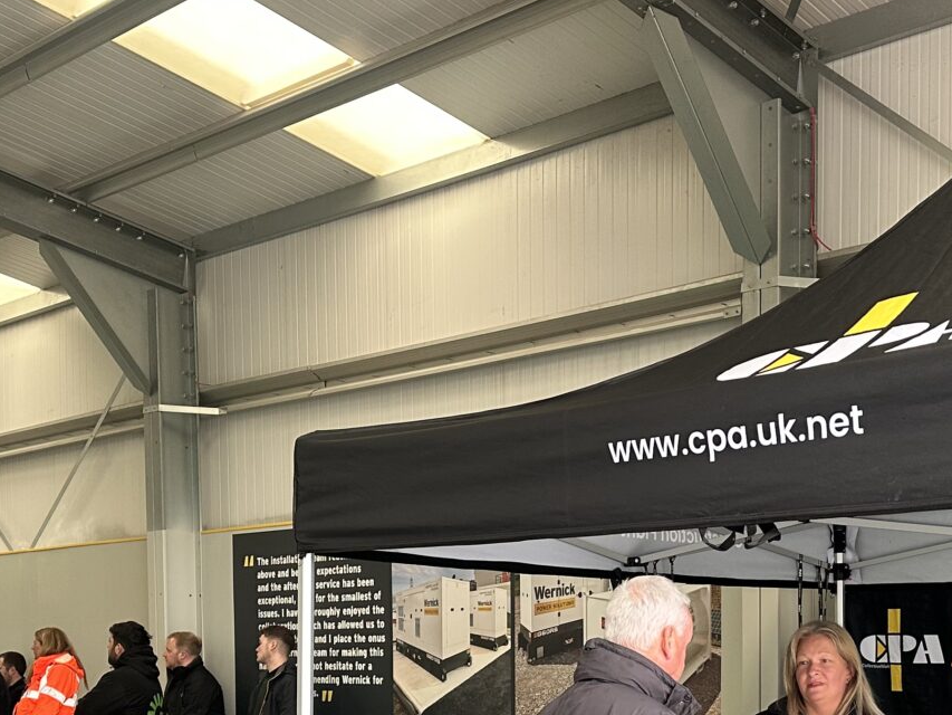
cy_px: 715
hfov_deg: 35.3
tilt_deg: -2.1
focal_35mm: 54
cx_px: 604
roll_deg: +0.5
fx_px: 1485
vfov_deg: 25.7
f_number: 1.78
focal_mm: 6.86
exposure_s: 1/121
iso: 200
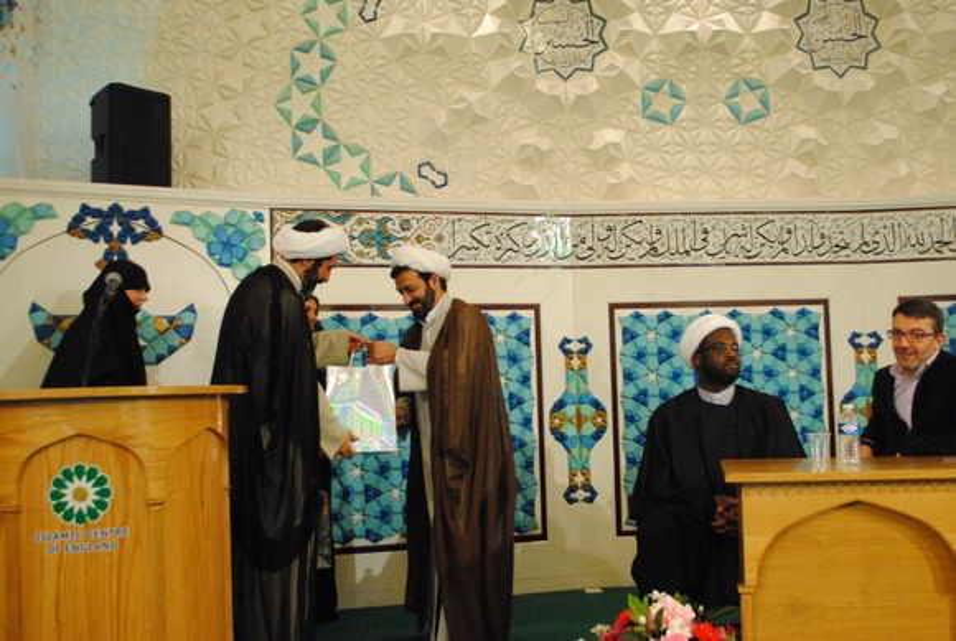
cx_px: 478
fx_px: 1038
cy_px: 320
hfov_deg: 49.5
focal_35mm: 39
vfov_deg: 34.3
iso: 1600
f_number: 4.2
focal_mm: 26
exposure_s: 1/40
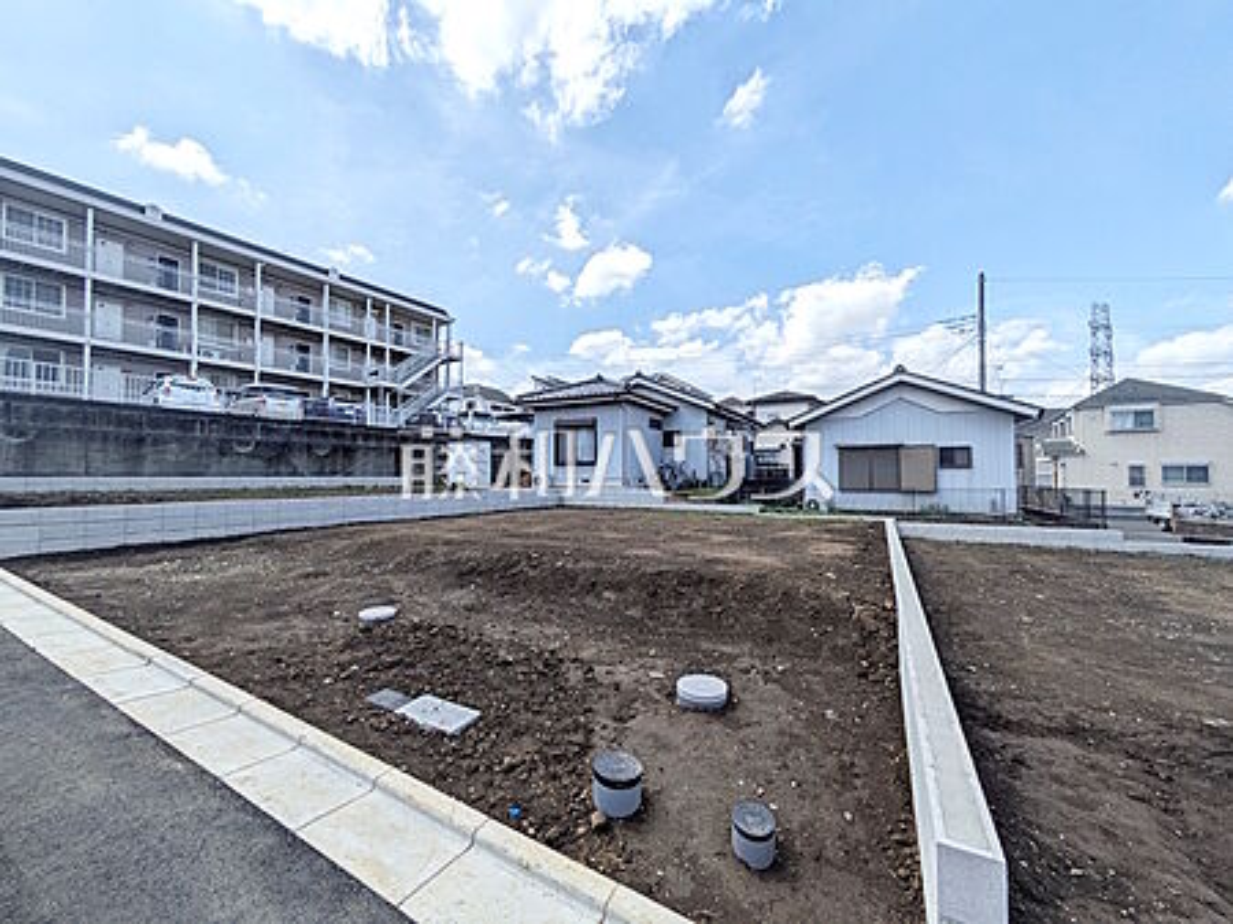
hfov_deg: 102.1
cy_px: 462
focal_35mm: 14
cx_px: 616
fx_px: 498
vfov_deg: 85.6
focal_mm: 1.83
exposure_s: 1/2833
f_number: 2.2
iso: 47
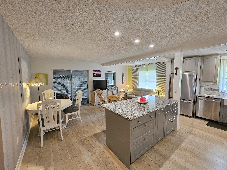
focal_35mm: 13
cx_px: 114
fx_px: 85
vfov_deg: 89.9
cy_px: 85
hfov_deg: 106.2
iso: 320
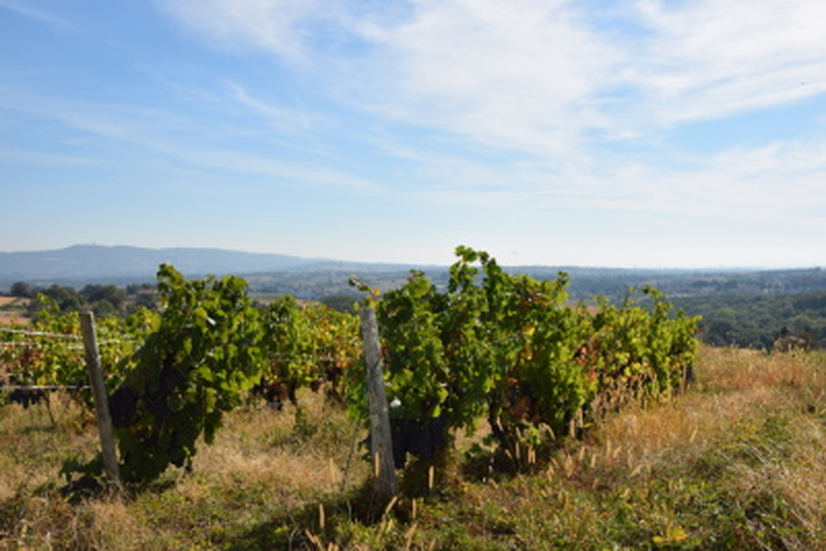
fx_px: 895
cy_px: 276
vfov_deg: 34.2
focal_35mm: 39
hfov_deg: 49.5
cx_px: 413
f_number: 11
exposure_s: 1/200
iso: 100
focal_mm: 26
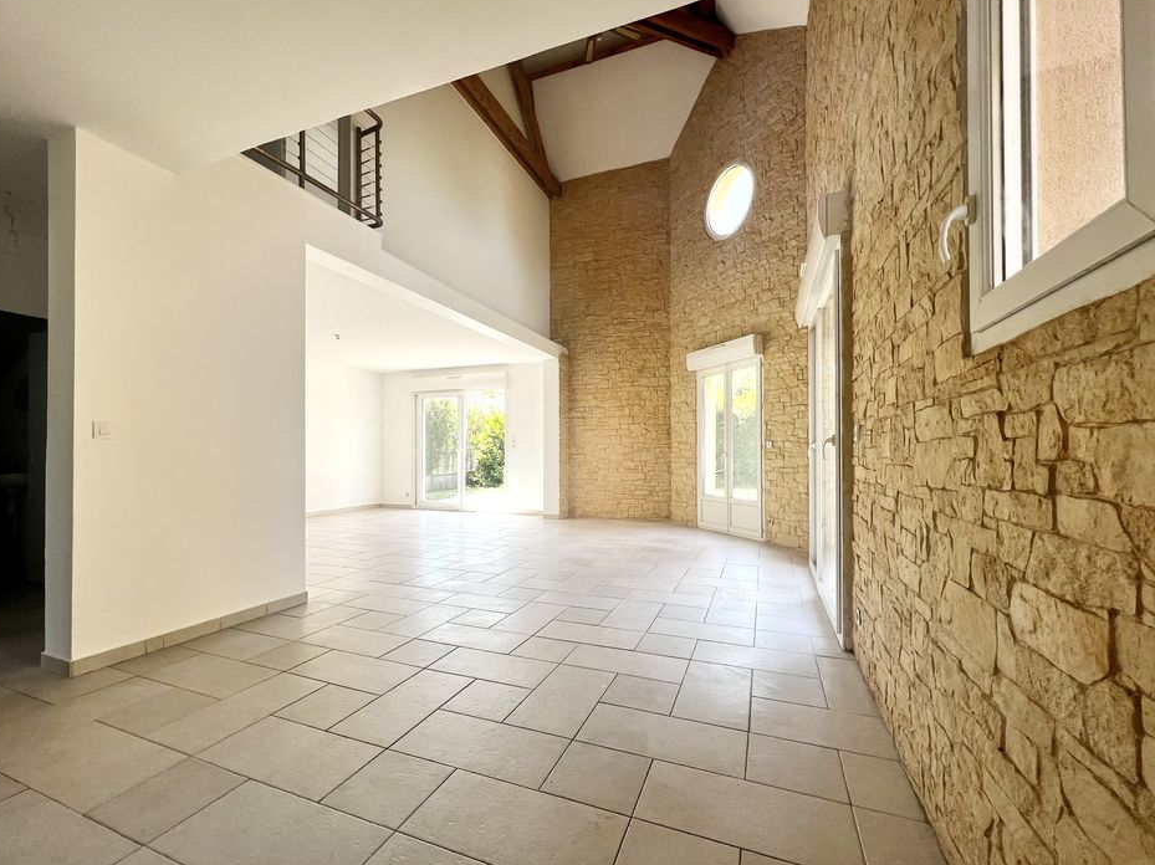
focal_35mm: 14
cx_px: 563
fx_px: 467
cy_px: 447
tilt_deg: -0.2
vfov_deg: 85.6
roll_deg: +0.5
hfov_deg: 102.1
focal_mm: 1.57
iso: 32
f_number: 1.8
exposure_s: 1/176
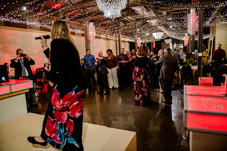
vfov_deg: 53.2
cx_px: 114
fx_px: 151
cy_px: 76
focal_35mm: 24
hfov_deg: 73.7
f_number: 2.8
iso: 5000
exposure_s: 1/160
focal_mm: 24
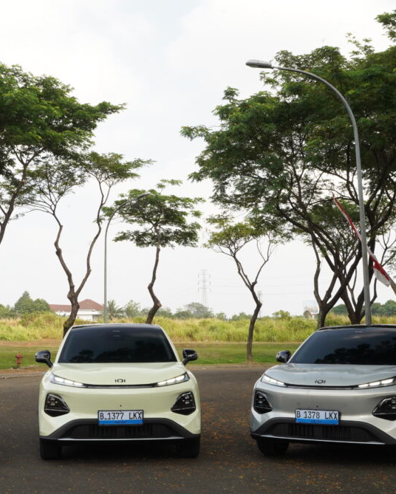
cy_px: 249
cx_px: 115
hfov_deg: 26.9
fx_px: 820
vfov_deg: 33.6
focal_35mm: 56
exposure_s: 1/100
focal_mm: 39
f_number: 20
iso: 1600
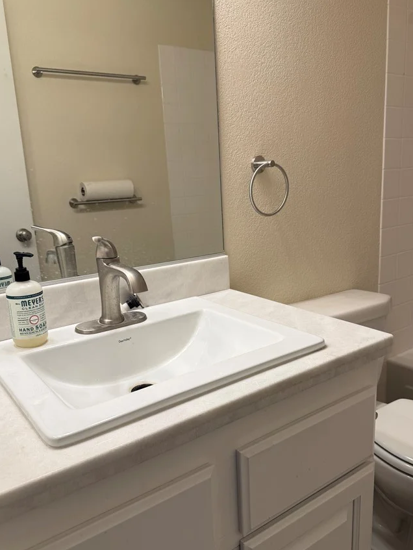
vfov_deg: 61.6
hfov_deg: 48.2
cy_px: 290
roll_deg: +2.8
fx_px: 461
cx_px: 225
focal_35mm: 29
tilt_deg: -15.1
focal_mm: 6.76
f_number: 1.78
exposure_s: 1/120
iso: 64
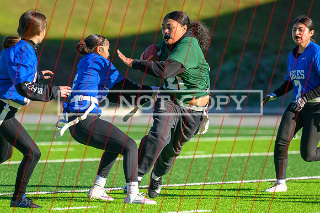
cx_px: 180
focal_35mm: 395
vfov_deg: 3.5
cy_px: 158
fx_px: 3515
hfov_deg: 5.2
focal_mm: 200
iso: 100
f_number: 2.8
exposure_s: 1/1000
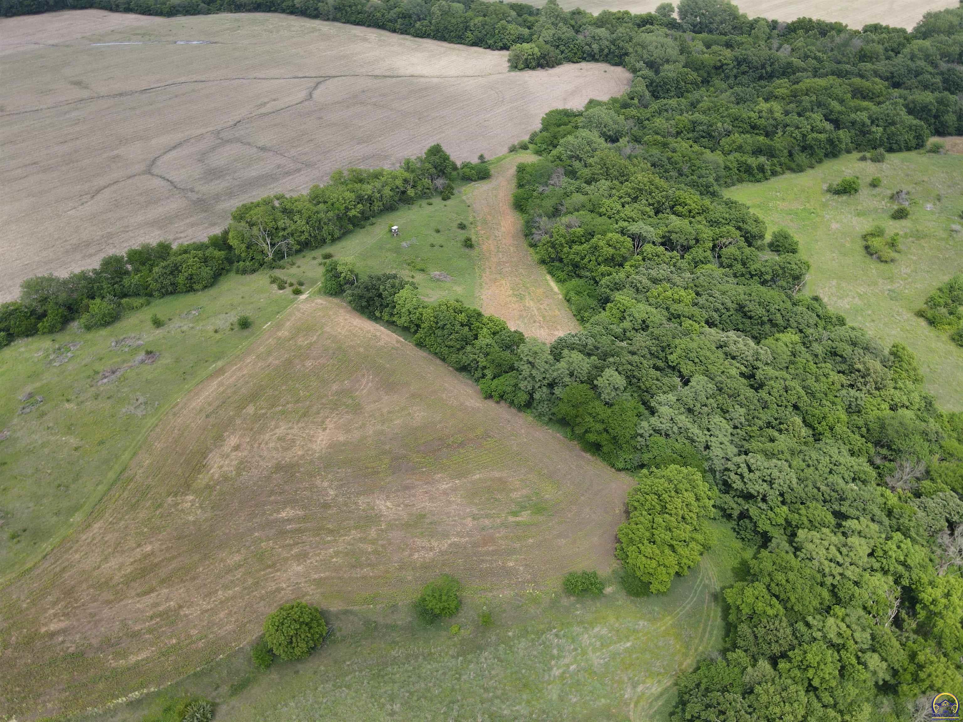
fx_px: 668
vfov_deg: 56.8
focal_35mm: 24
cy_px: 361
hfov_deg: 71.6
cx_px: 482
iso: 100
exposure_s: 1/250
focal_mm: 4.5
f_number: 2.8
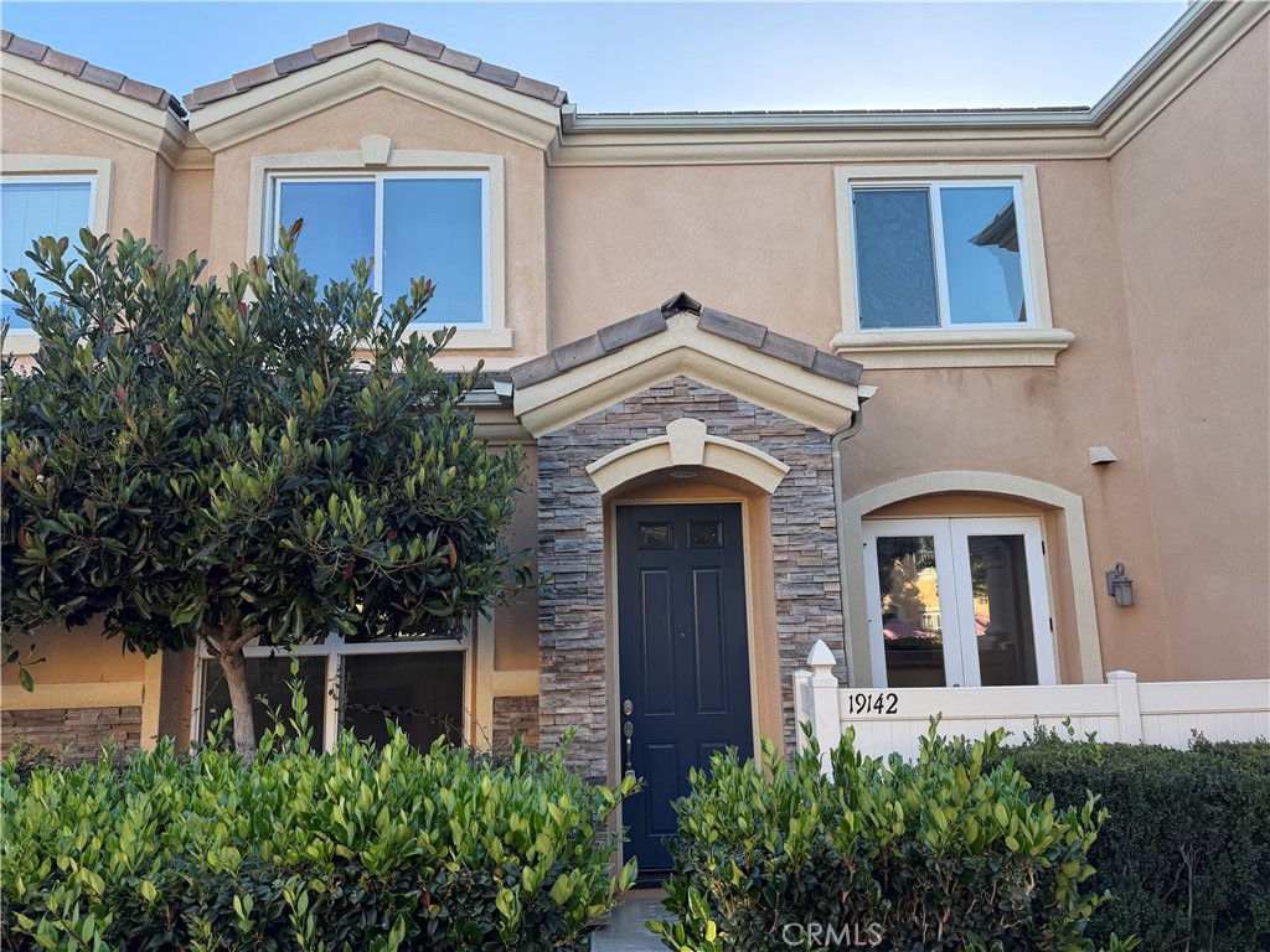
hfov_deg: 71.6
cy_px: 476
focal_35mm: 24
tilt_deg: +9.7
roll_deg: +2.2
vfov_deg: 56.8
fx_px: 881
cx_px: 635
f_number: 1.78
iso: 80
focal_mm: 6.76
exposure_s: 1/423
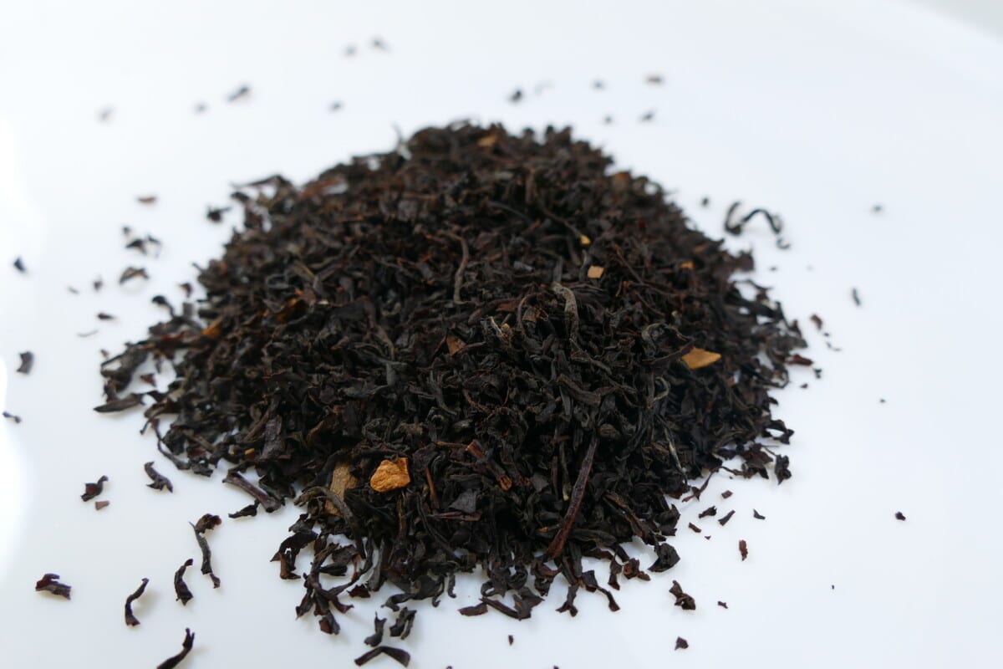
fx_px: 836
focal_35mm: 30
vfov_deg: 43.6
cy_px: 334
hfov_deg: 61.9
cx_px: 502
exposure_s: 1/80
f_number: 3
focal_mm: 10.85
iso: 200
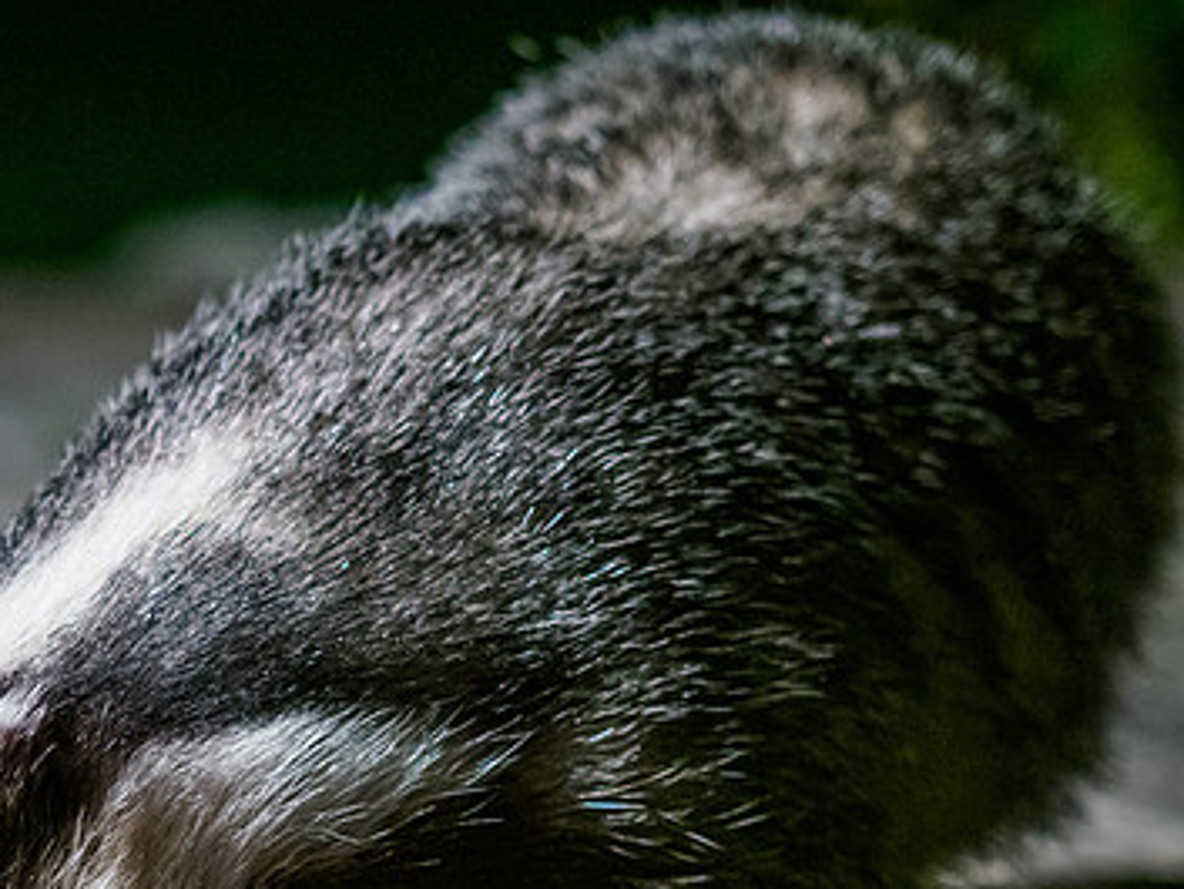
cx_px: 156
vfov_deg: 9.2
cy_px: 782
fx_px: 5474
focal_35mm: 160
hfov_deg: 12.3
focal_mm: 45
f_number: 1.8
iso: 4000
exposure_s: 1/100
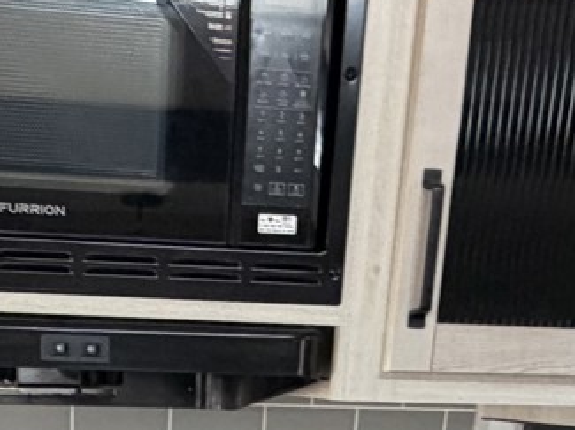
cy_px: 810
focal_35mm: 69
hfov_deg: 27.7
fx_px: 1145
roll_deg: -2.5
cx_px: 127
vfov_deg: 16.9
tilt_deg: -21.3
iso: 320
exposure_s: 1/121
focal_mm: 2.22
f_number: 2.2
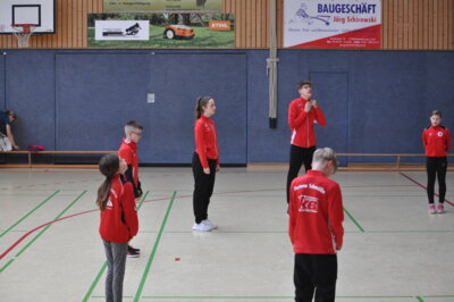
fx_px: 1040
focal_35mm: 82
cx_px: 227
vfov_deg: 16.5
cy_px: 151
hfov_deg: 24.6
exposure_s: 1/125
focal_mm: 55
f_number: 4.5
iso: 1600
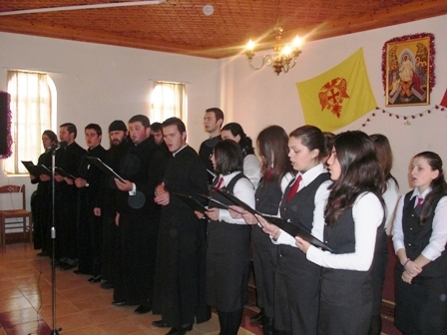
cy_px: 168
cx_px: 224
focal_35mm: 36
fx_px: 465
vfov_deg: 39.7
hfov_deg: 51.4
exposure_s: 1/60
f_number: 2.8
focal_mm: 6.3
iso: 200
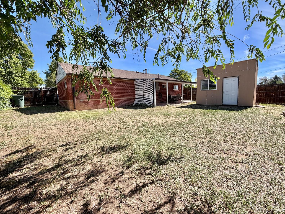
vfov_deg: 85.7
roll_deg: +3.3
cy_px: 107
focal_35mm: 14
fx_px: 115
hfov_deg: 102.1
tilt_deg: -4.8
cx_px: 142
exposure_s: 1/770
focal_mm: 2.22
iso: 40
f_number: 2.2
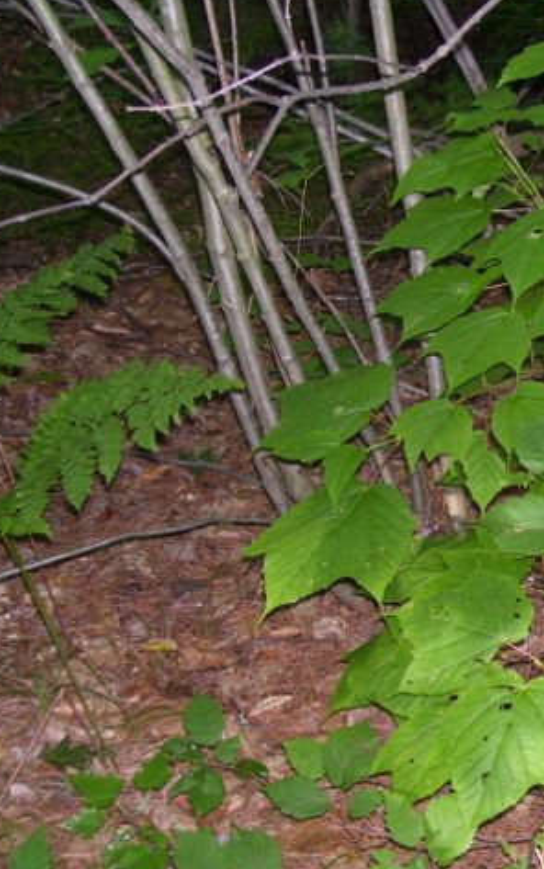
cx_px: 575
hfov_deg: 19.0
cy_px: 430
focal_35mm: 66
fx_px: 1564
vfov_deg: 31.1
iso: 125
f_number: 3
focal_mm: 7.6
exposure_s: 1/60
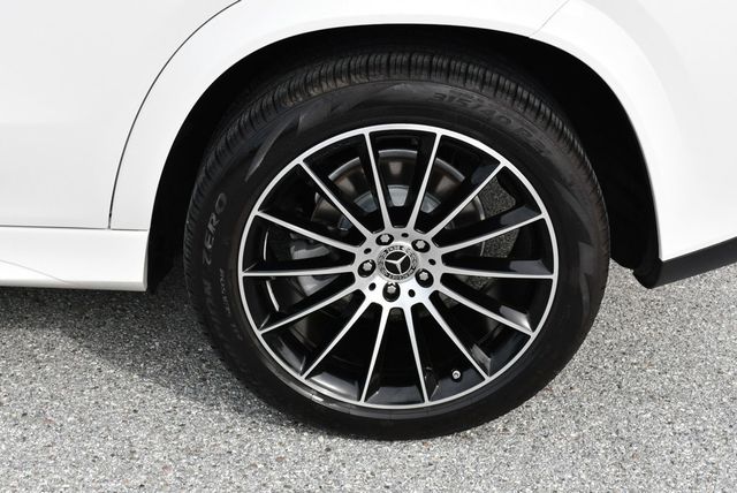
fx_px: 1188
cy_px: 246
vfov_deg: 23.4
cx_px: 368
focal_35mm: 58
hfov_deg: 34.5
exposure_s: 1/250
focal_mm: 29
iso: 200
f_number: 8
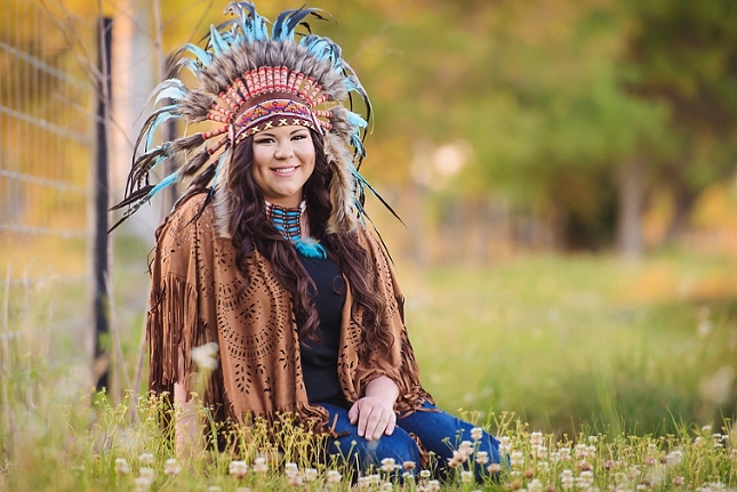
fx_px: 4875
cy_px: 229
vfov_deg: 5.8
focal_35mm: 238
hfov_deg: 8.6
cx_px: 351
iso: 800
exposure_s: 1/500
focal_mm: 200
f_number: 2.8
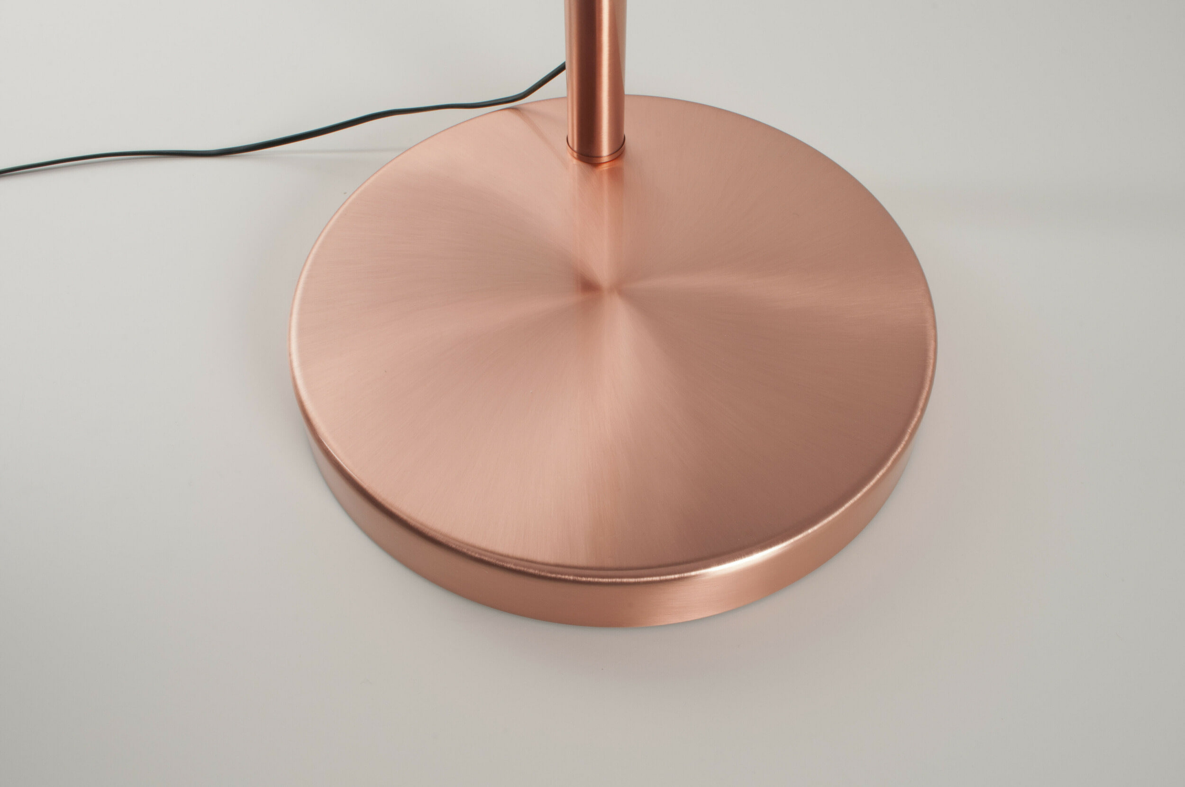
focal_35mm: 30
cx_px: 592
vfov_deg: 43.5
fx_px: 986
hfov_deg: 62.0
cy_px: 394
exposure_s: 1/80
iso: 200
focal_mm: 20
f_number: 22
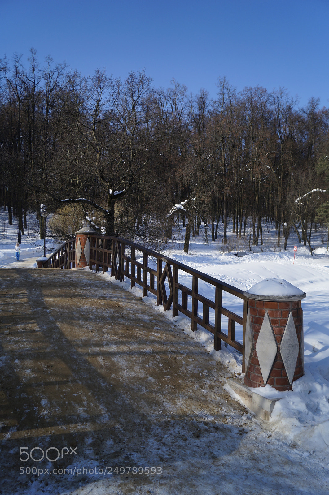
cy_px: 248
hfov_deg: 47.8
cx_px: 164
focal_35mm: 27
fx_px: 371
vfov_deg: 67.5
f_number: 3.5
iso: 100
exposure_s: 1/1250
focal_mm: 18
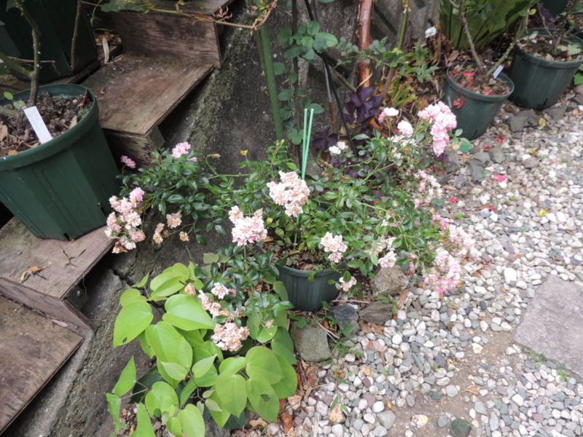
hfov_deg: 71.6
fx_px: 404
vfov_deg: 56.8
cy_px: 218
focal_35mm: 24
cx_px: 292
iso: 100
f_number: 3
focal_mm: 4.3
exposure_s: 1/80
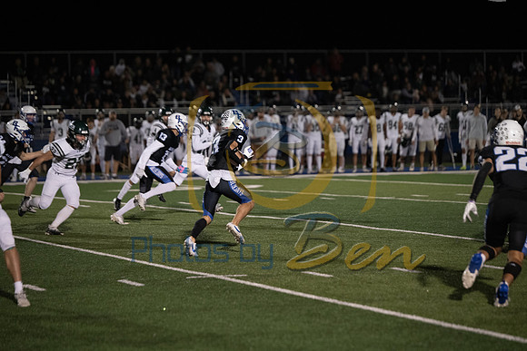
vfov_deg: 9.8
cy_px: 176
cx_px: 264
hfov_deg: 14.7
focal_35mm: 140
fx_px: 2050
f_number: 2.8
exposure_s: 1/1000
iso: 4000
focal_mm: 140
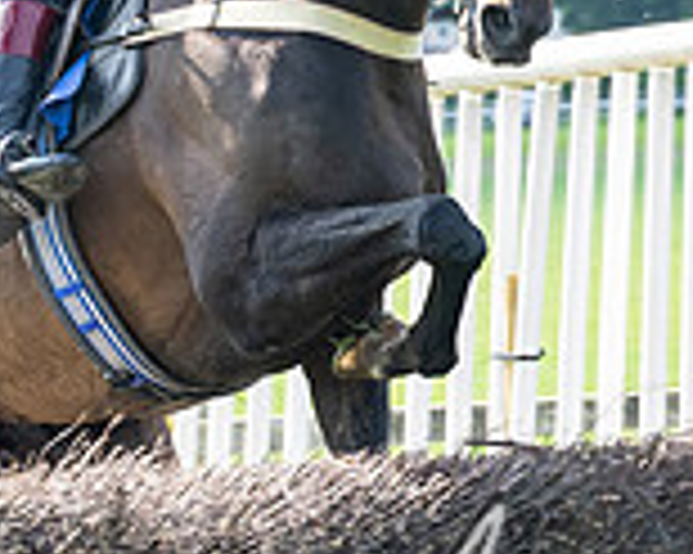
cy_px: 372
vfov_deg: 3.5
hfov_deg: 4.4
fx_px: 8937
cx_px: 285
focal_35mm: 436
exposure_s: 1/1000
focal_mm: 70
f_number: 4
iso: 400
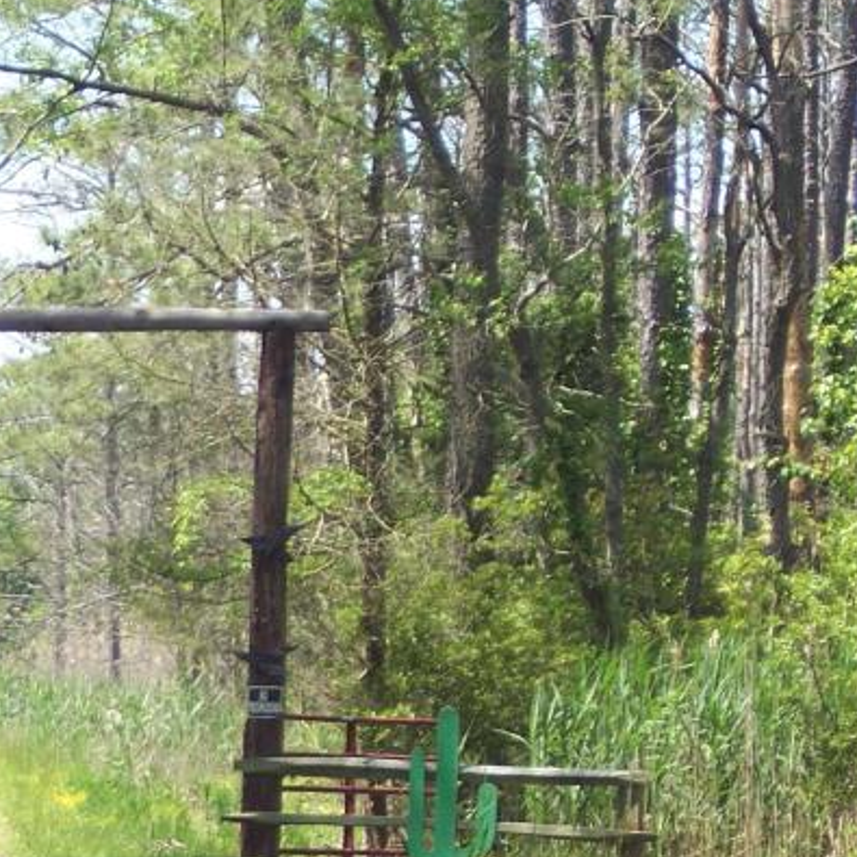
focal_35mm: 268
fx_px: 7507
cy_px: 694
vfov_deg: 6.5
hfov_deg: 6.5
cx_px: -193
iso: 100
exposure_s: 1/180
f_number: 4.8
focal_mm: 24
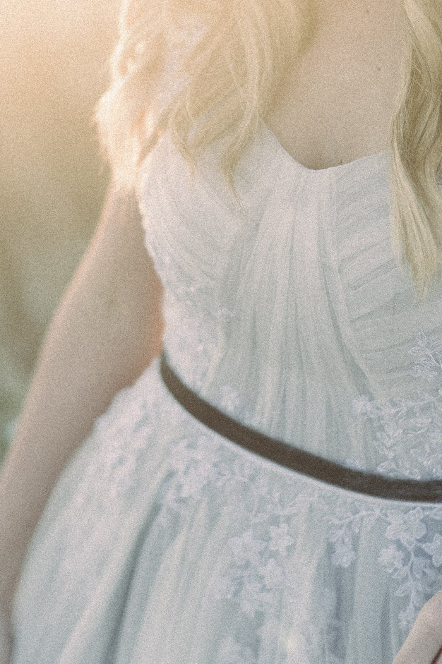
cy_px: 227
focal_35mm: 85
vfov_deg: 23.8
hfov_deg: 16.0
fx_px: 1568
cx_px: 135
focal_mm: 50
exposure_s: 1/2000
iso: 320
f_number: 2
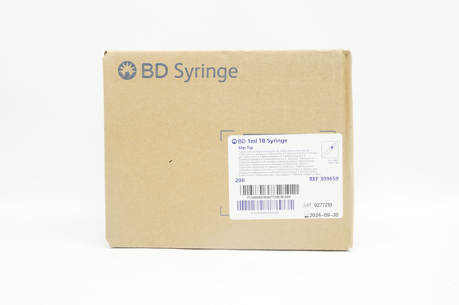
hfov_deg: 49.6
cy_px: 152
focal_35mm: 39
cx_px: 230
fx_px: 497
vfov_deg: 34.1
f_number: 8
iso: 400
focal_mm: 26
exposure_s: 1/15
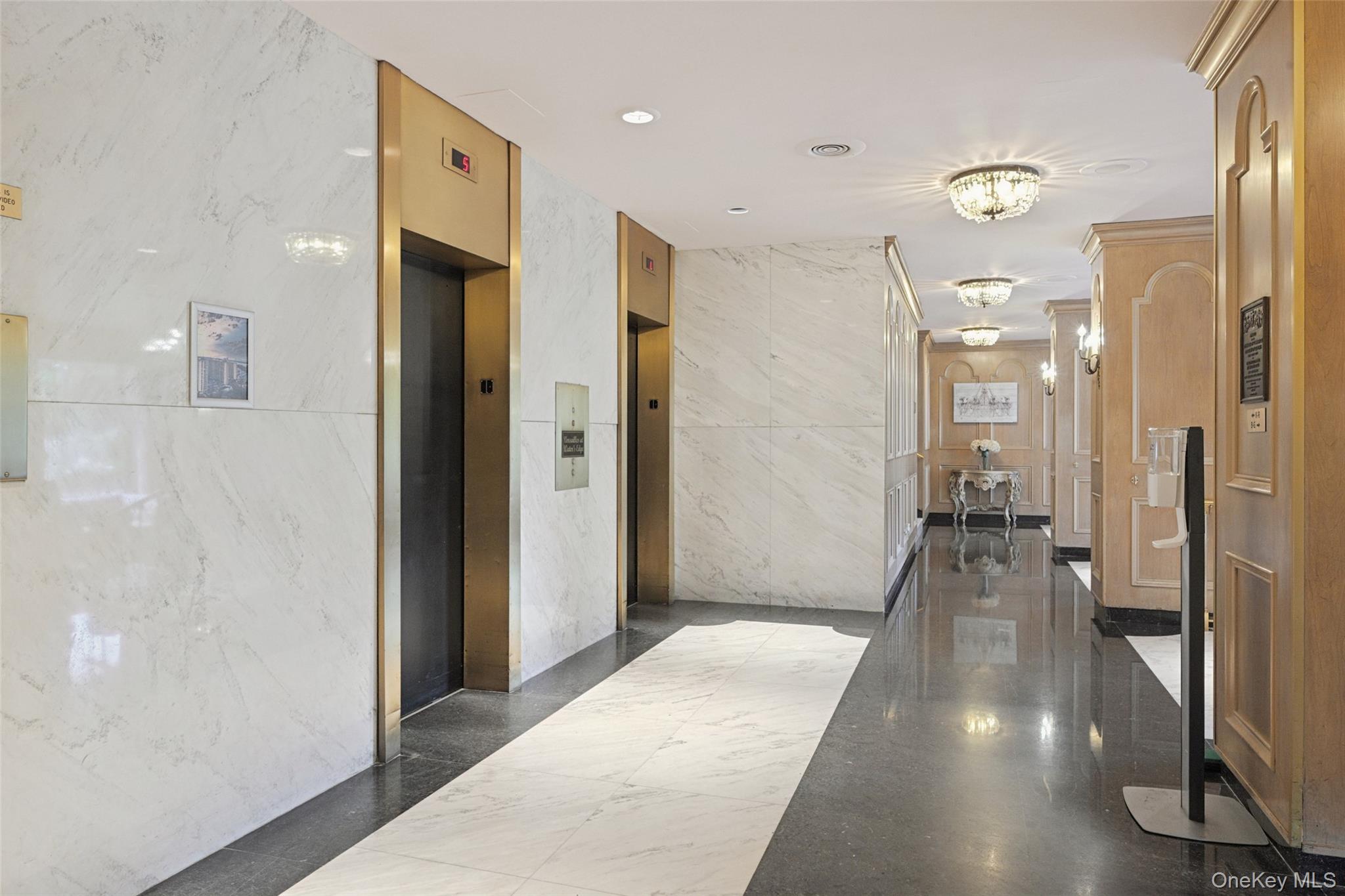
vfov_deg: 53.1
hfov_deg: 73.7
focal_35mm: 24
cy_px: 448
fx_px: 897
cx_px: 672
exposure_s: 1/3.33
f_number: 11
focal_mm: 24
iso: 640
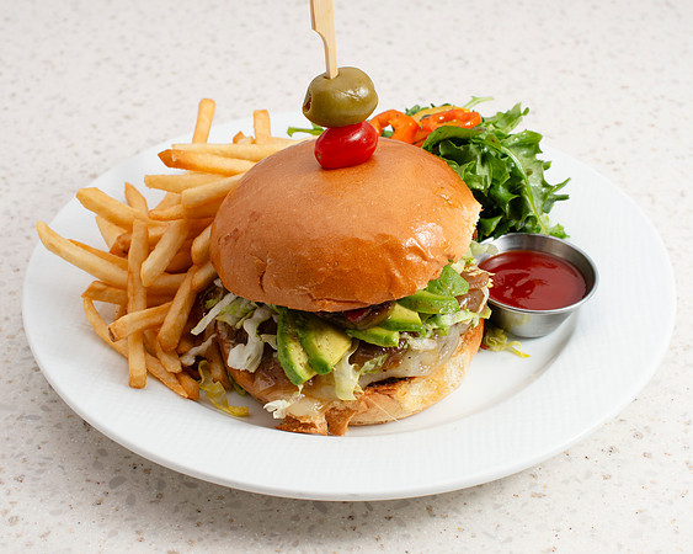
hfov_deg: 31.9
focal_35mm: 59
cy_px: 270
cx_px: 359
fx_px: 1211
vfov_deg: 25.8
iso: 200
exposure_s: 1/250
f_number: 9
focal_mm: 50
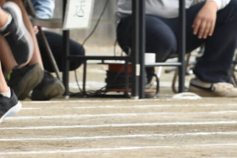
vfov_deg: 2.2
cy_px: 94
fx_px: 4146
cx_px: 106
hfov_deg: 3.3
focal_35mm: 630
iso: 200
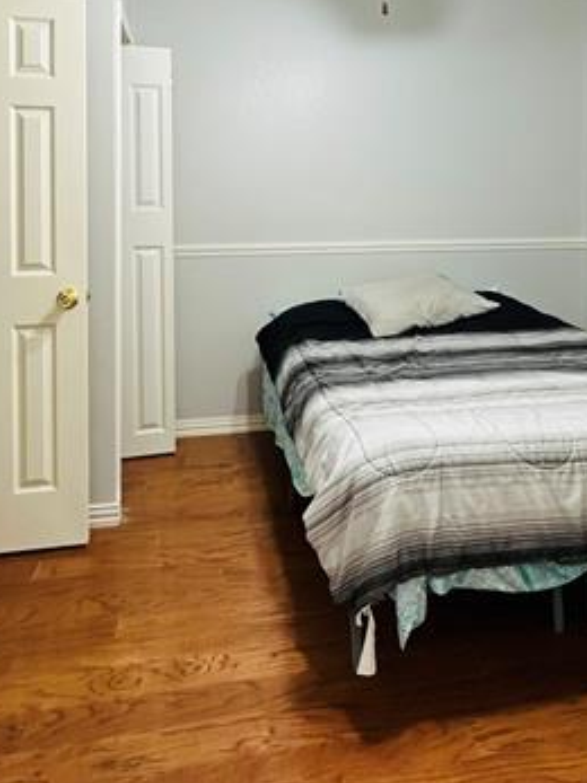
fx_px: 701
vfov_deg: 55.8
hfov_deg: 45.1
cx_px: 363
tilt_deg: -1.1
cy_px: 205
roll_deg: +0.1
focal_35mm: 31
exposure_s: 1/60
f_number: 2.2
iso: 200
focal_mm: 2.22
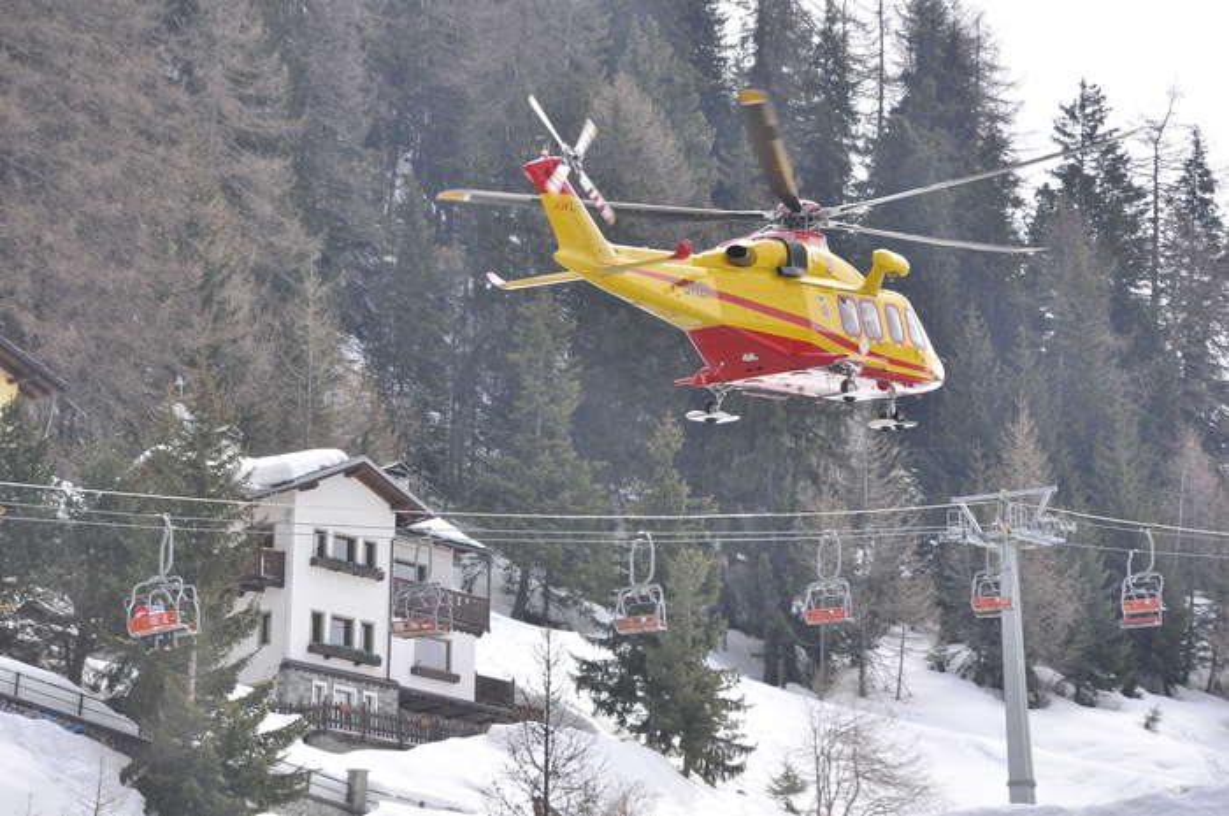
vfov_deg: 9.3
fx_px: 5013
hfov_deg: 14.0
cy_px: 408
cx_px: 614
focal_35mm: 147
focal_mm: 98
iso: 400
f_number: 9
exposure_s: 1/1000
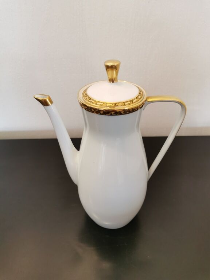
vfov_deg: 65.3
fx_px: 218
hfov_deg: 51.4
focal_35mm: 27
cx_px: 105
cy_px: 140
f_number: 1.8
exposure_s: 1/50
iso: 125
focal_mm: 5.58
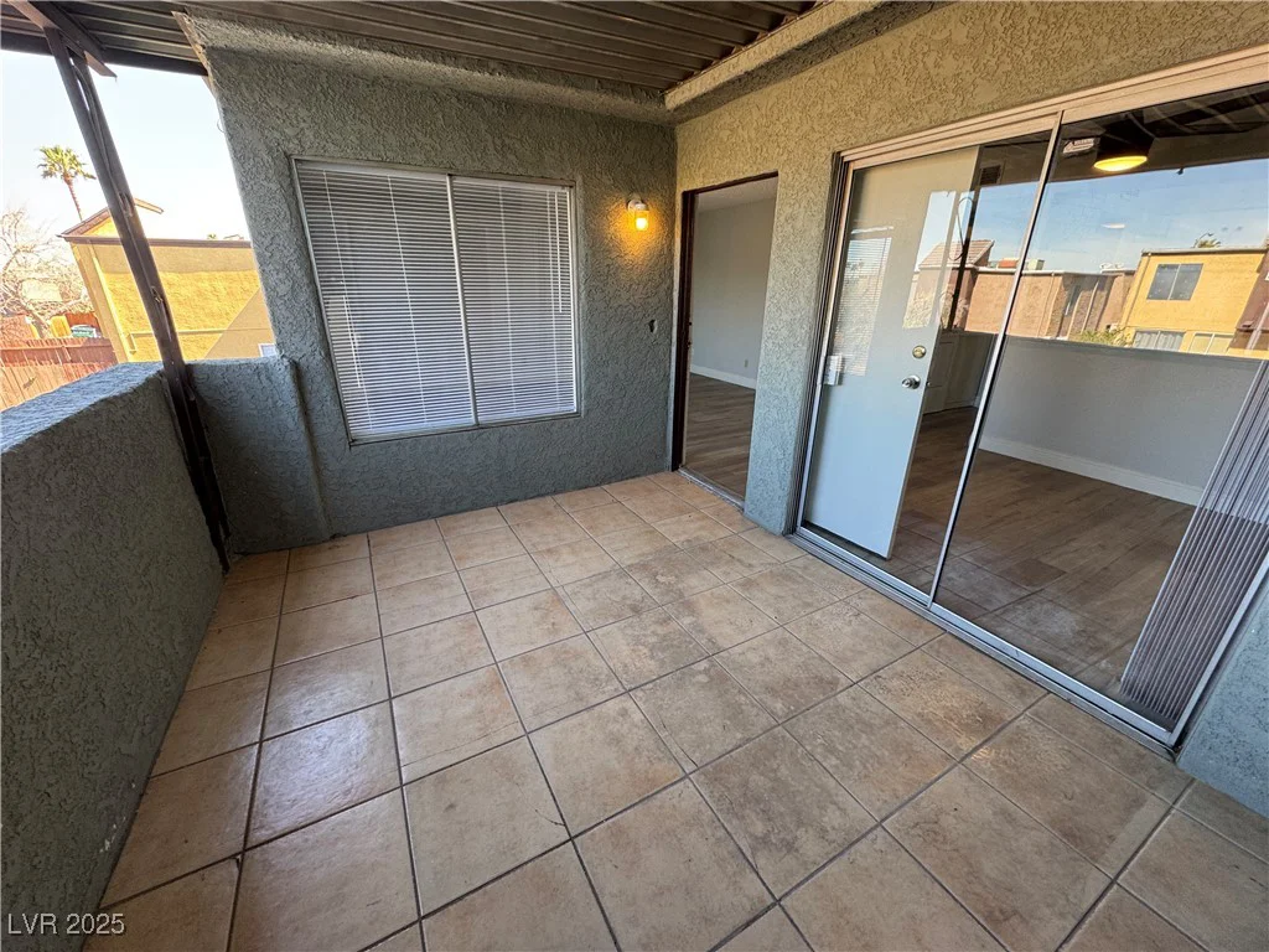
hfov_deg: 102.1
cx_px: 634
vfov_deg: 85.7
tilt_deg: -22.0
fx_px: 513
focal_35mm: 14
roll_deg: -0.5
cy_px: 476
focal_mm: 2.22
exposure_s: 1/120
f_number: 2.2
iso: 100
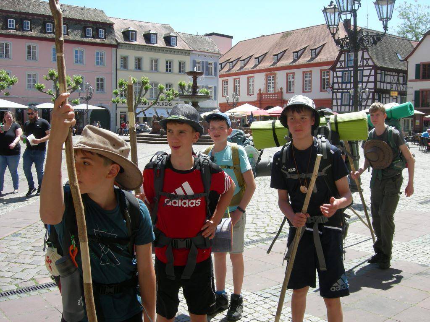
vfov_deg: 39.7
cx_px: 215
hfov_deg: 51.4
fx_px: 447
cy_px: 161
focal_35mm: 36
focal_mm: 7.5
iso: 64
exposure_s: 1/188
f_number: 5.4
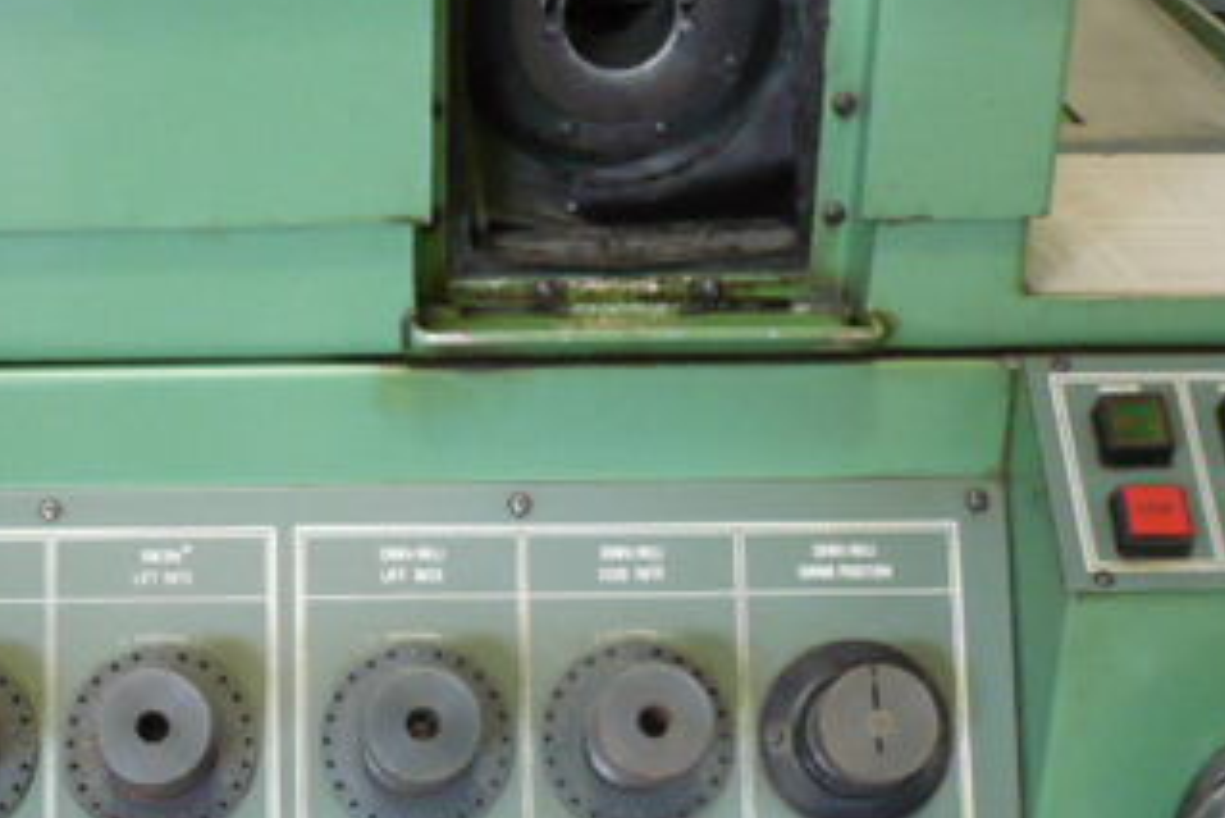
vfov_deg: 18.5
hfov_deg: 27.3
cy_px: 676
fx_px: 2485
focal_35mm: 73
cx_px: 288
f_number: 2.8
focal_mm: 5.8
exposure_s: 1/10
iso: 200
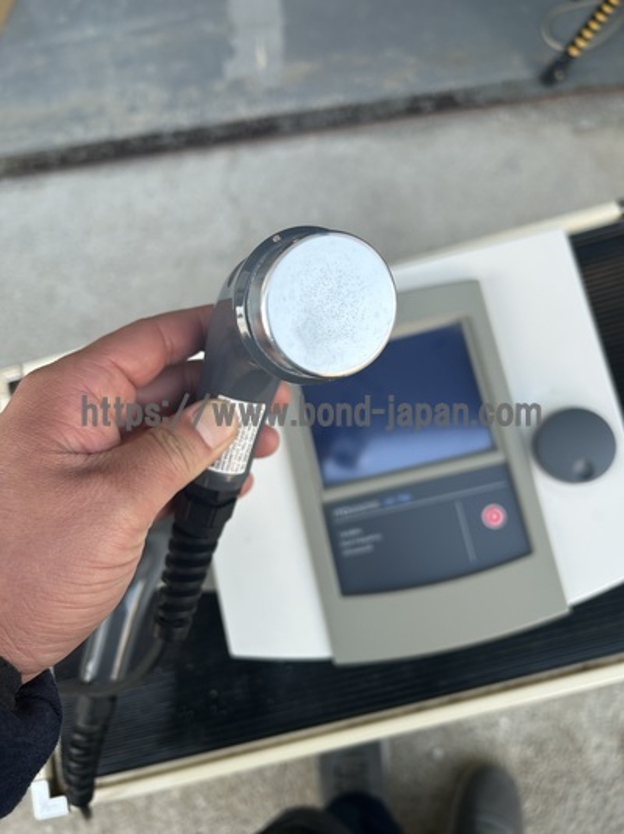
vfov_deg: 67.3
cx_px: 312
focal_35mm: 26
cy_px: 417
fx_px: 625
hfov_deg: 53.0
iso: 40
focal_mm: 5.7
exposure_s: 1/121
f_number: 1.5
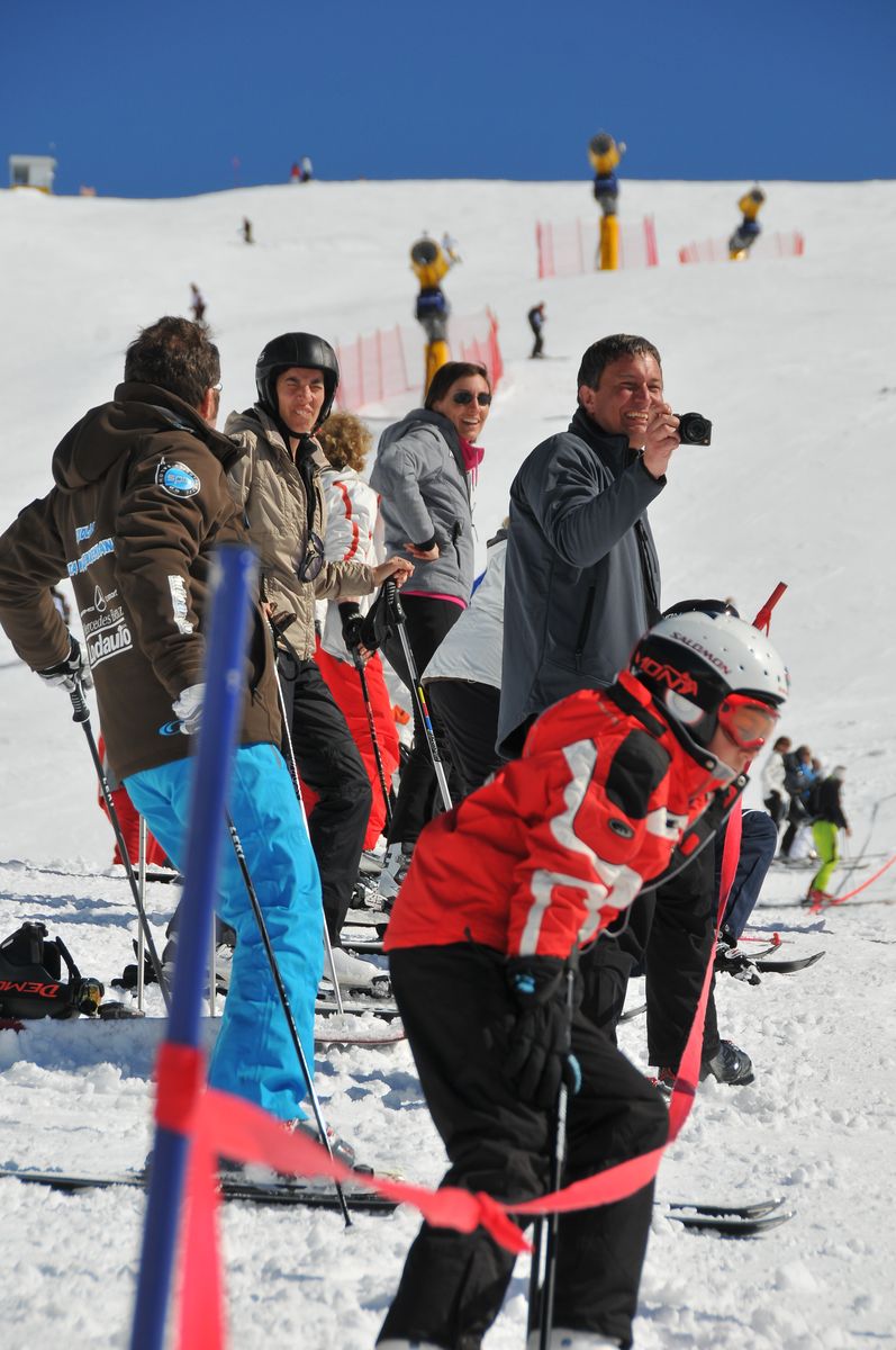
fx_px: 8421
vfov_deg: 9.2
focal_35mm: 225
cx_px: 448
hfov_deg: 6.1
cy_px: 675
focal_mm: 150
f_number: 9
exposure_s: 1/1000
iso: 200
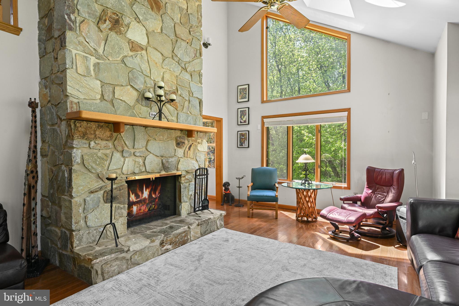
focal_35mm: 19
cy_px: 153
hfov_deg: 86.9
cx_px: 230
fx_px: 242
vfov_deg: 64.5
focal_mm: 19
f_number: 8
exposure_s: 1/15
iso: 400
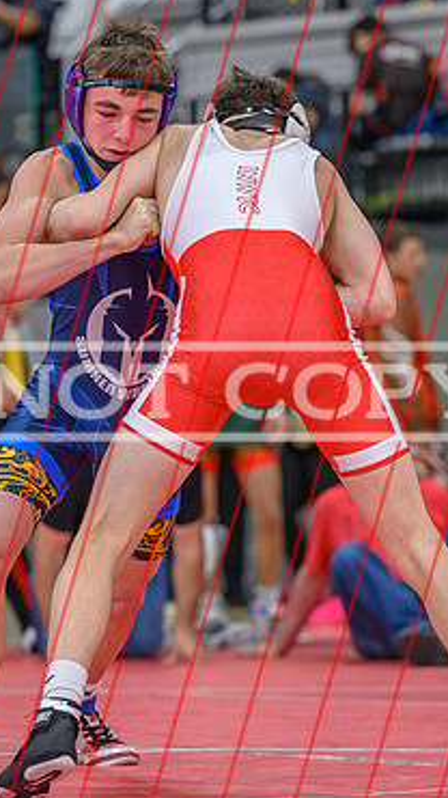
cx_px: 226
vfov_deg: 9.9
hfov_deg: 5.6
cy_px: 382
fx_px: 4585
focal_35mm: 217
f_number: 2.8
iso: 2000
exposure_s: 1/640
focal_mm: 115
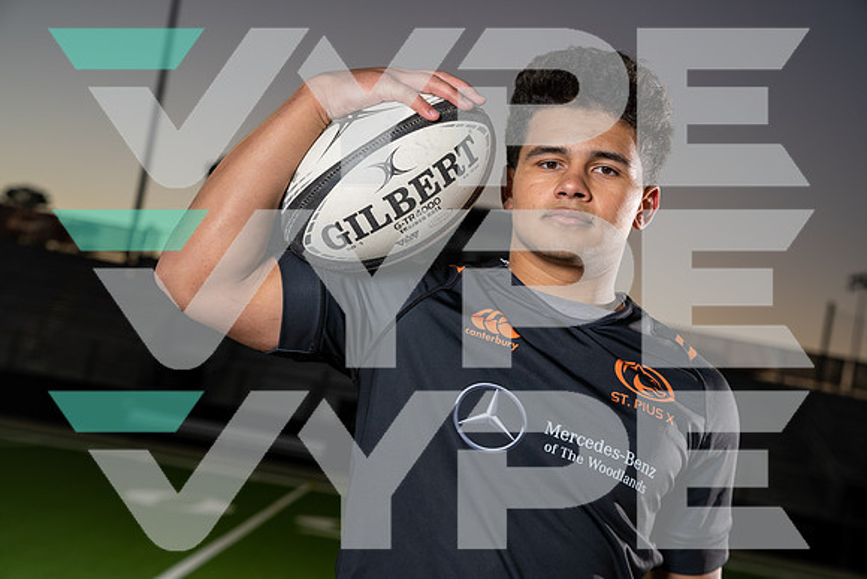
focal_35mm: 53
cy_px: 290
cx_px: 434
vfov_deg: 25.5
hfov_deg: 37.5
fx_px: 1277
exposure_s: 1/250
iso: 160
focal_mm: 53
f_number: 4.5
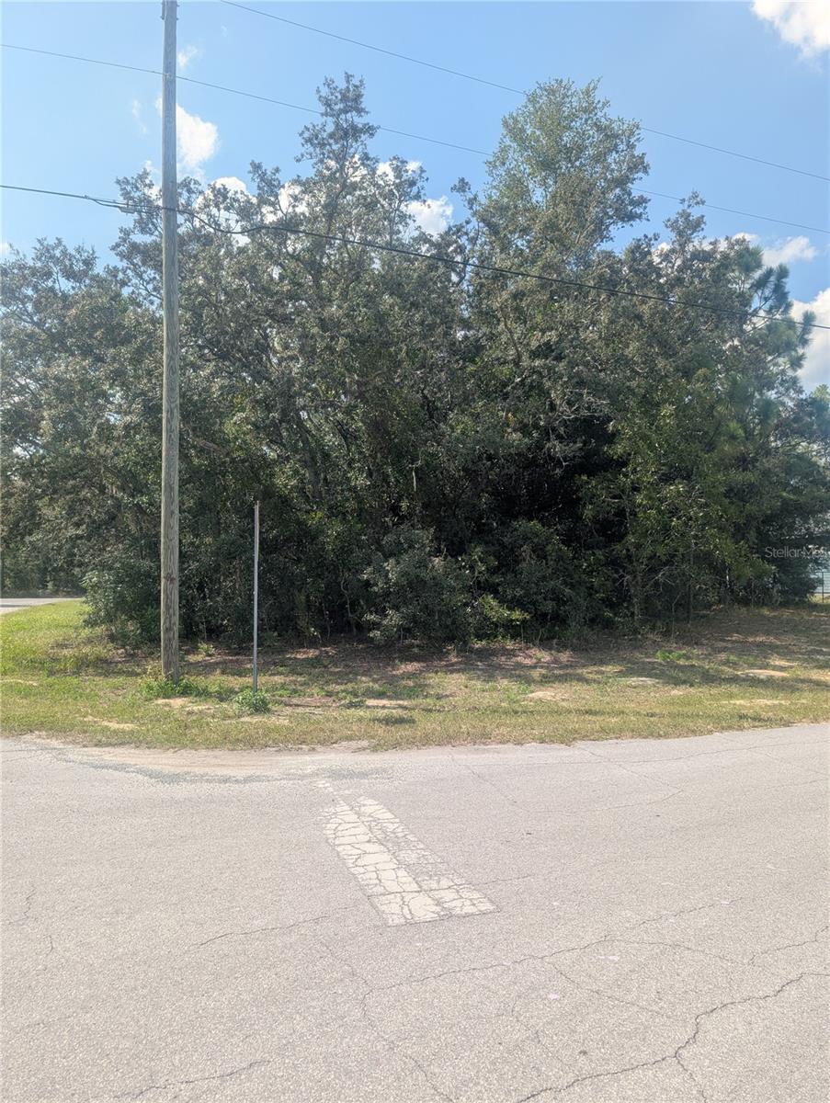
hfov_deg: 56.9
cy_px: 552
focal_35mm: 24
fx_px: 766
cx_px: 415
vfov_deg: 71.5
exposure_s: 1/806
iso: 22
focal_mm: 6.9
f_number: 1.68
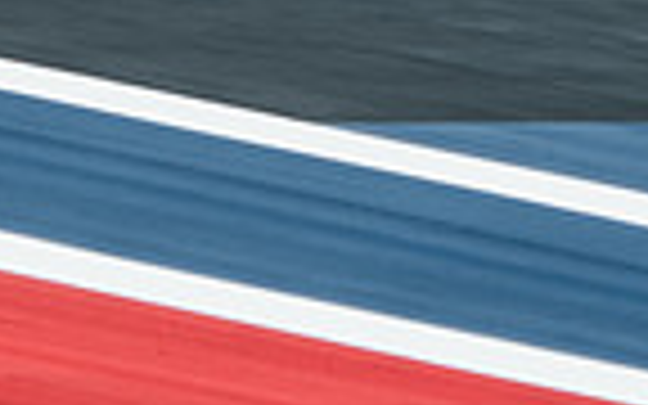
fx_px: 25378
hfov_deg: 1.5
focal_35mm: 1437
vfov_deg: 0.9
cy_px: -441
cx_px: 111
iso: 250
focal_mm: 200
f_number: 2
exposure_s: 1/250
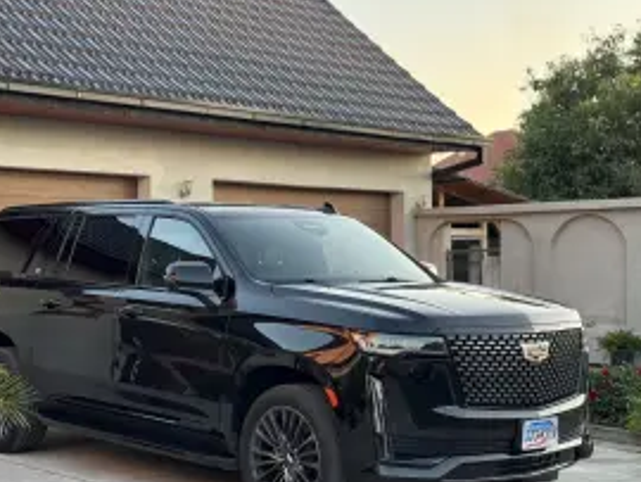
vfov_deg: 22.9
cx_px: 275
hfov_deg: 30.2
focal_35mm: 64
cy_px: 297
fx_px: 1186
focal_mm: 6.76
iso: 100
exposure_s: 1/110
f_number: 1.78
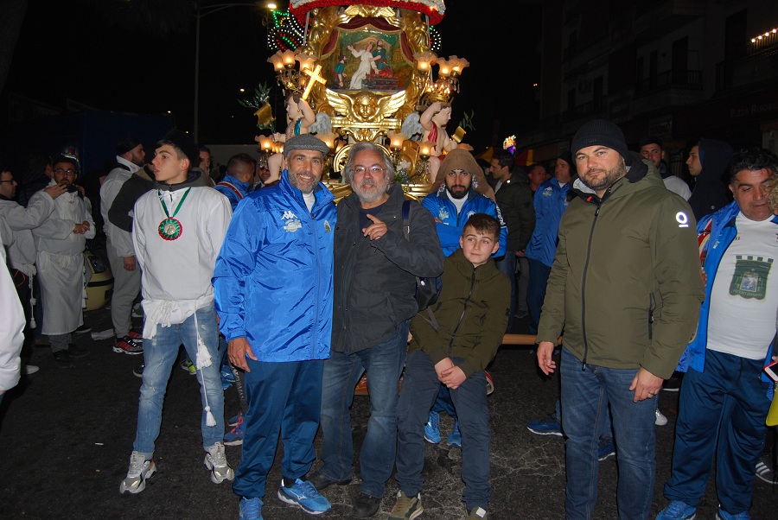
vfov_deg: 45.8
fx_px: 617
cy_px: 260
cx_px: 389
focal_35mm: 28
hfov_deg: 64.5
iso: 200
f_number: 3.5
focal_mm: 19
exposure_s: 1/60
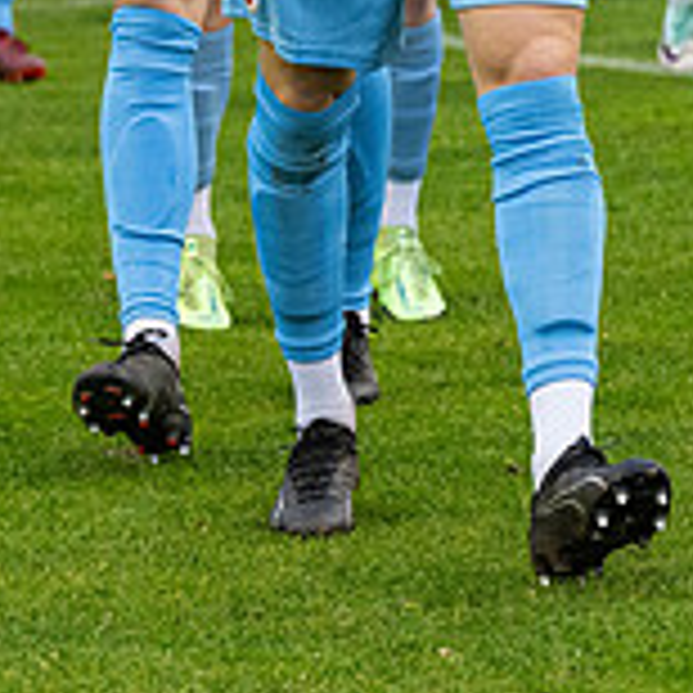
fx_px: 6976
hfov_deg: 5.7
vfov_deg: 5.7
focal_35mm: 308
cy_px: -139
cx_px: 326
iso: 2000
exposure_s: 1/500
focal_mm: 70
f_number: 4
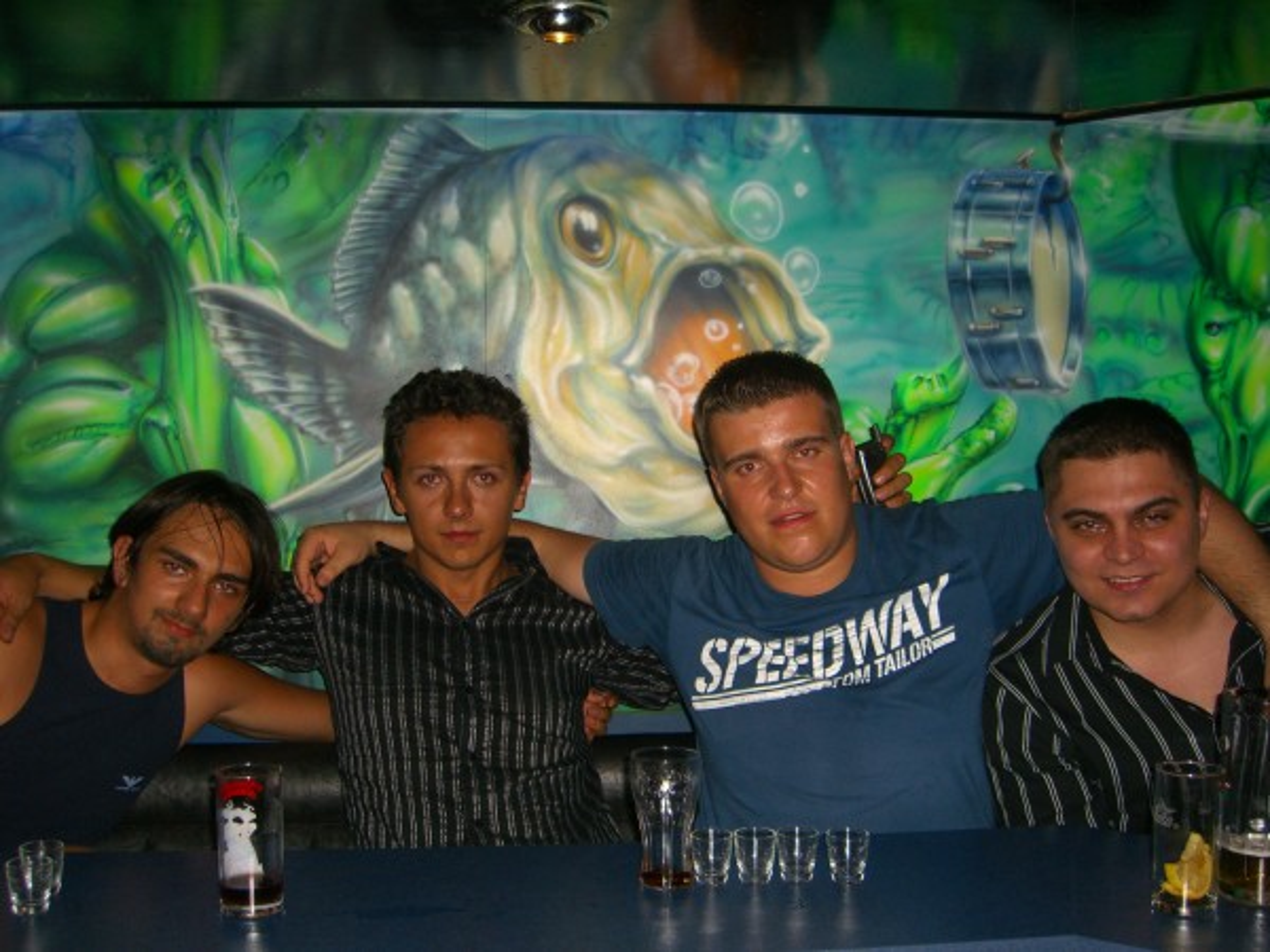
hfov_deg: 49.0
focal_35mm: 38
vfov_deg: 37.7
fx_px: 1394
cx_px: 635
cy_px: 476
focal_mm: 7.9
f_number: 2.8
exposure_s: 1/60
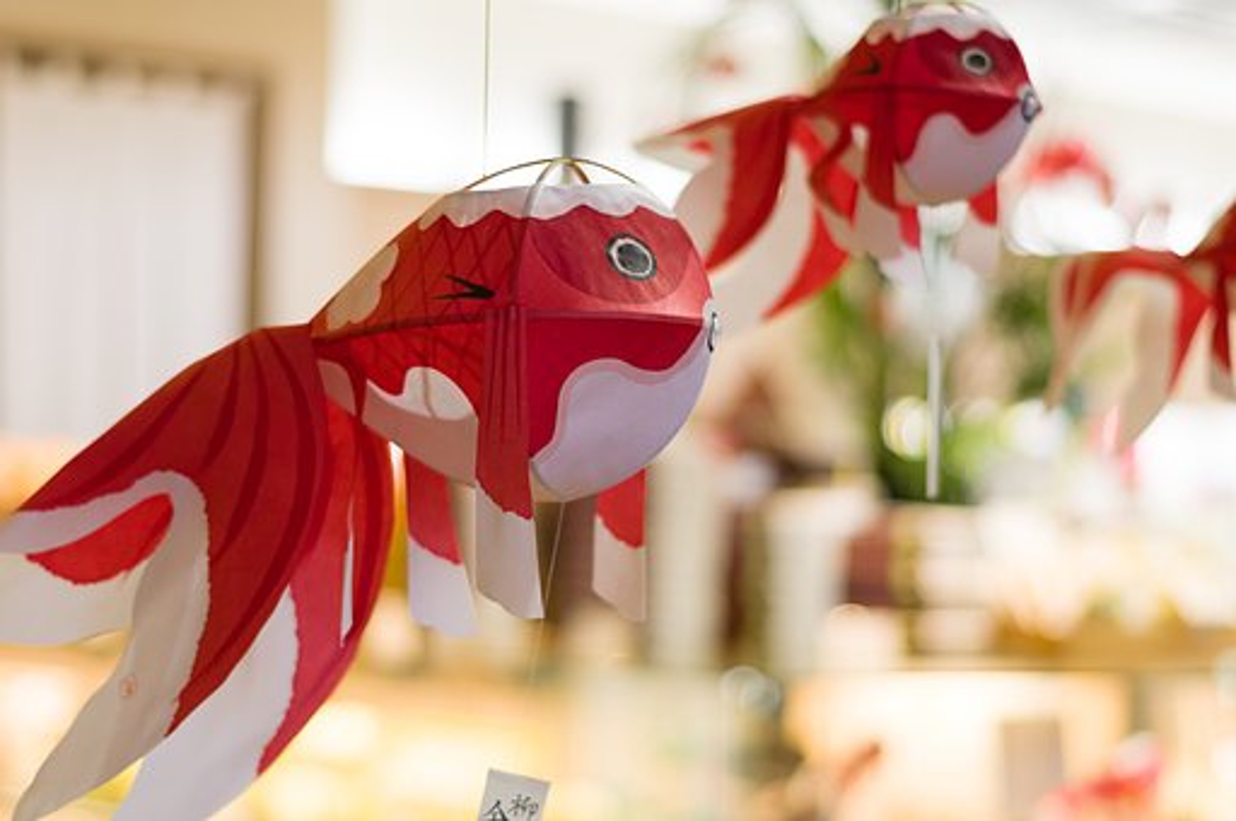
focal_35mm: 75
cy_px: 410
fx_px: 2572
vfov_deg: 18.1
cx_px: 618
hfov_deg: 27.0
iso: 800
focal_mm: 50
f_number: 1.8
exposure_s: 1/125
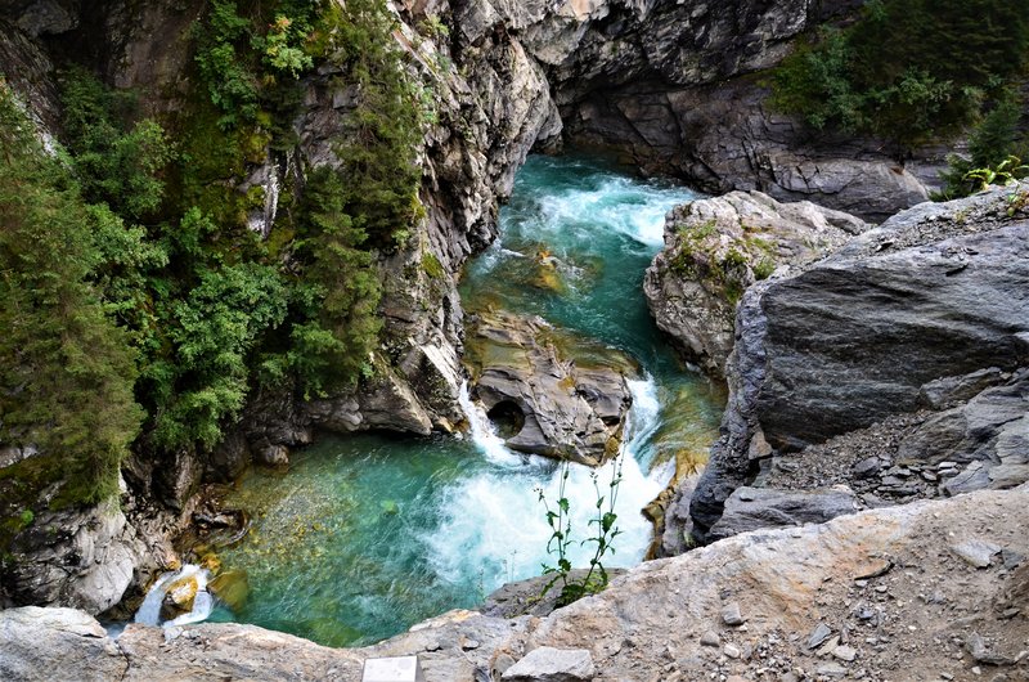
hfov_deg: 67.5
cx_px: 514
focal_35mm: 27
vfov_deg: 47.7
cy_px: 341
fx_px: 770
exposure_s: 1/60
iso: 320
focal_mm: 18
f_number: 8
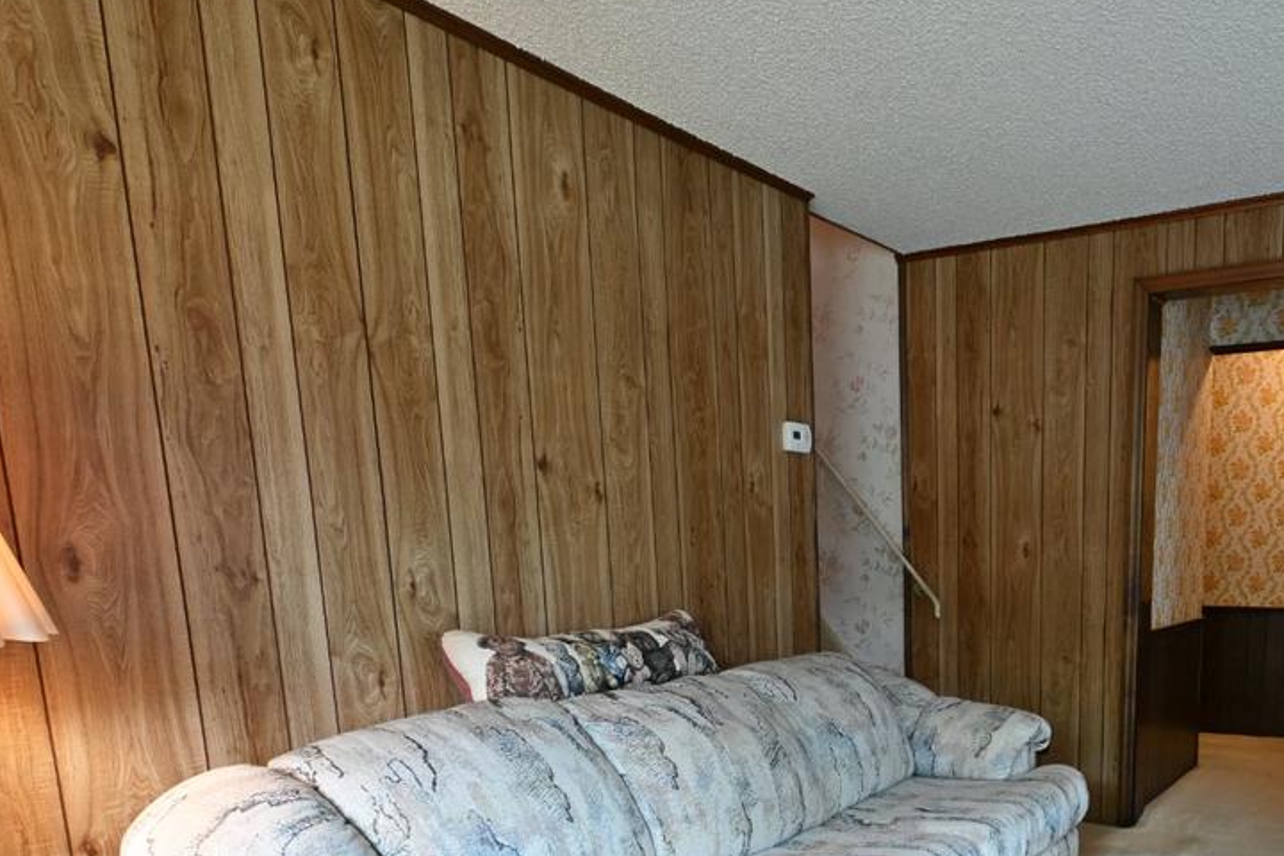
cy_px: 719
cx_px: 929
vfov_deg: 43.6
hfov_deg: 62.5
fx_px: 999
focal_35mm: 28
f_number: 8
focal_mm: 14
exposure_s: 1/15
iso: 1400
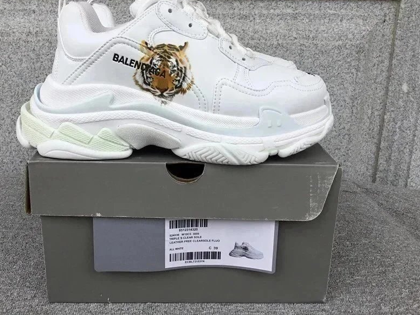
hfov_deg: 51.2
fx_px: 437
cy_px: 134
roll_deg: -0.8
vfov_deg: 39.6
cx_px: 182
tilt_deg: -15.6
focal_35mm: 36
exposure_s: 1/212
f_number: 2.4
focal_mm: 3.3
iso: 25
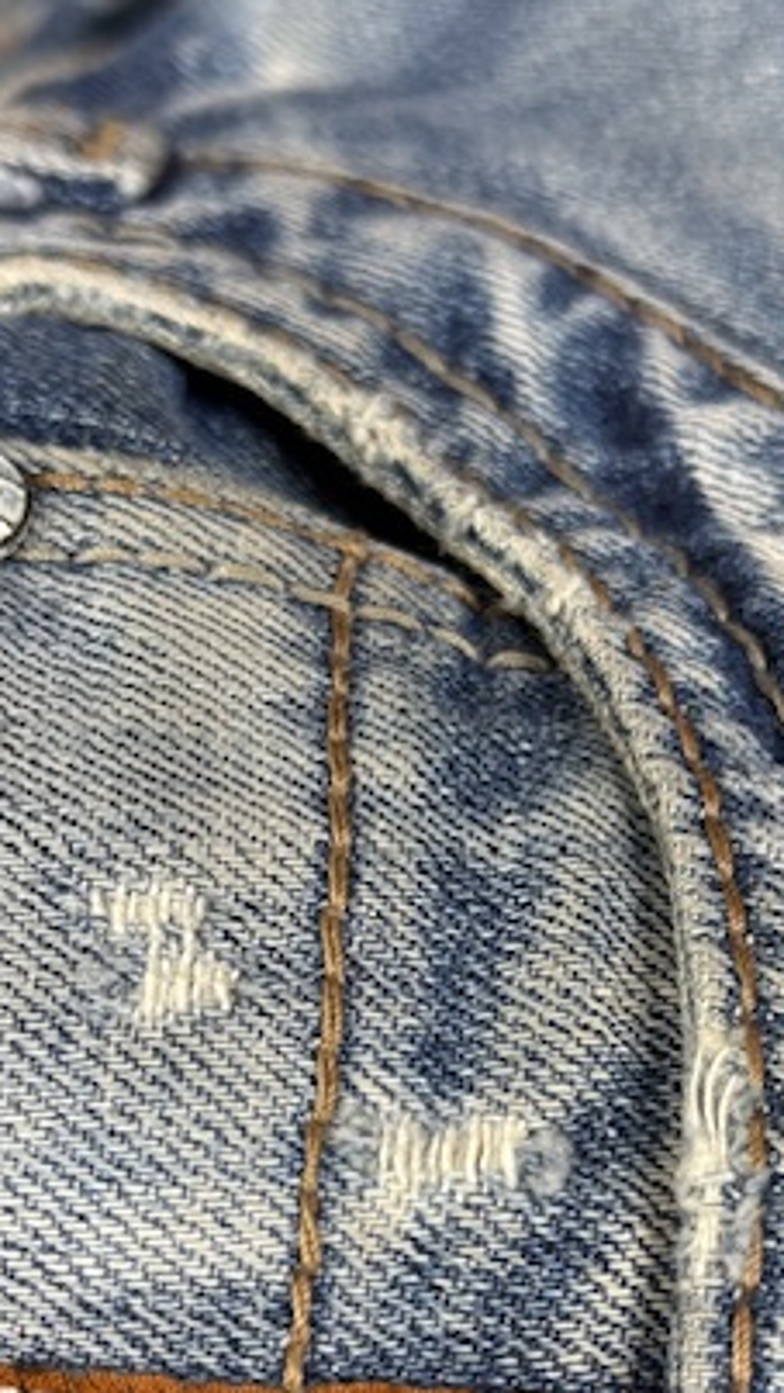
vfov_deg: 25.4
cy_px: 989
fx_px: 3064
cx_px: 390
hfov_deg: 14.6
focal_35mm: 83
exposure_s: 1/50
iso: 50
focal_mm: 6.76
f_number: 1.78
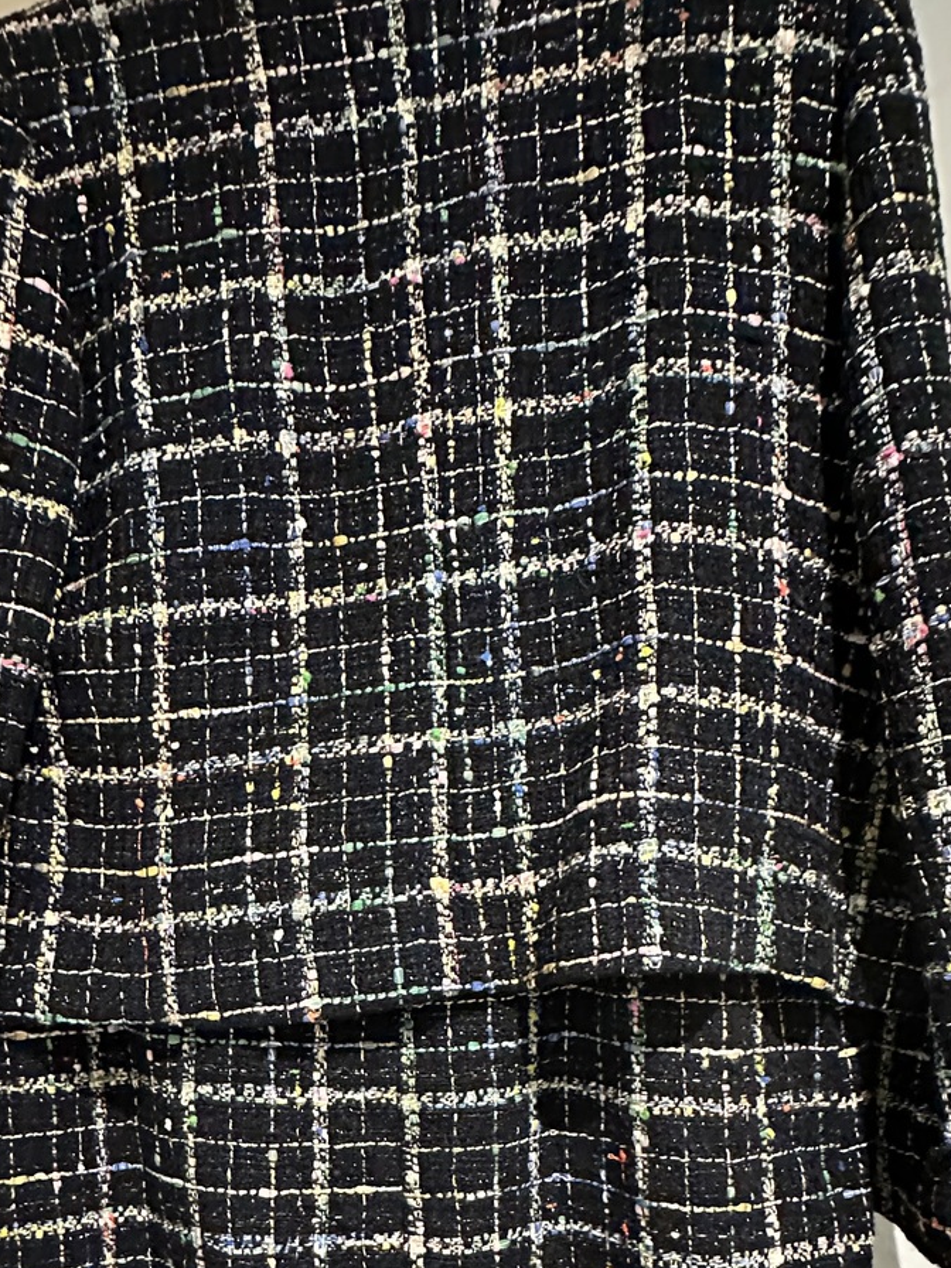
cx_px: 372
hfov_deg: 54.4
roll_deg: +2.5
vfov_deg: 64.8
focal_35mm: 25
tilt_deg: -5.5
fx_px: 916
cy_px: 967
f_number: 2.2
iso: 1000
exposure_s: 1/34
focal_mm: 2.22
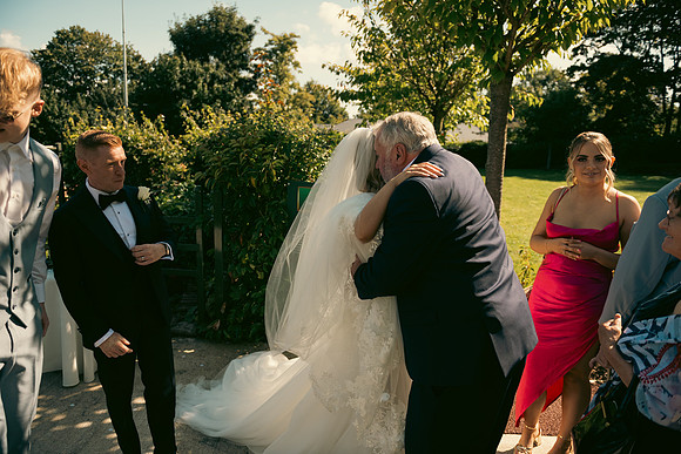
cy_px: 227
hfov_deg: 73.7
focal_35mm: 24
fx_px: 454
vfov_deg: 53.2
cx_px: 340
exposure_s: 1/2000
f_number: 3.5
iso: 250
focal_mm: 24
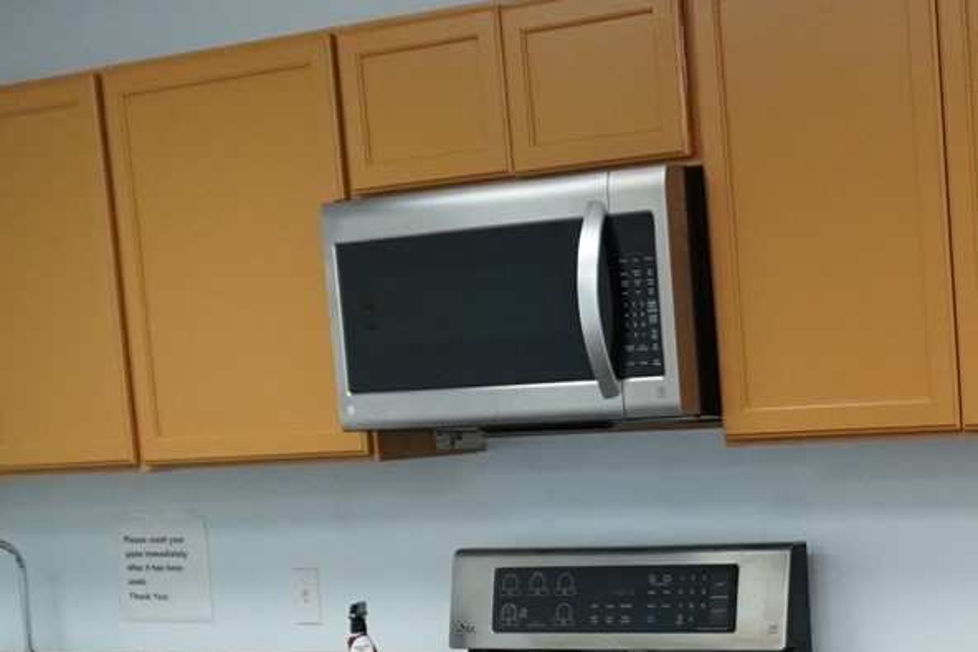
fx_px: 2391
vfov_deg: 15.0
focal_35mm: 88
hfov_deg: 22.5
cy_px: 799
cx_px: 909
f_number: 4
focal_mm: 16
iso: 1000
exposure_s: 1/160
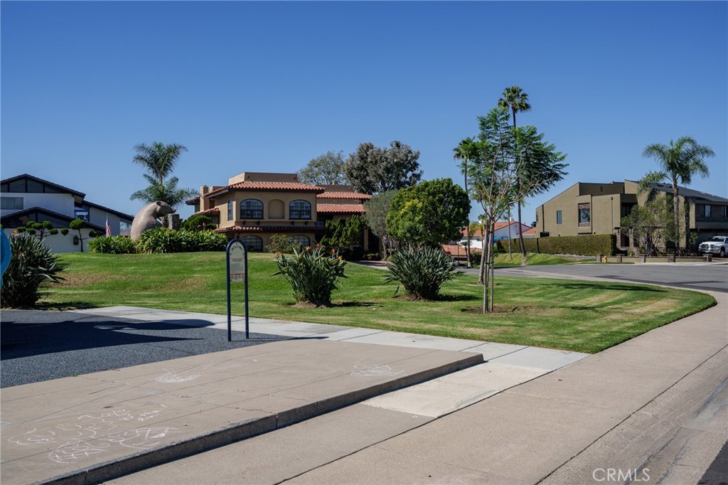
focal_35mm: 35
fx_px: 708
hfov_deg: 54.4
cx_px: 364
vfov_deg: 37.8
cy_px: 242
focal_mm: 35
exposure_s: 1/200
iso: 200
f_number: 11
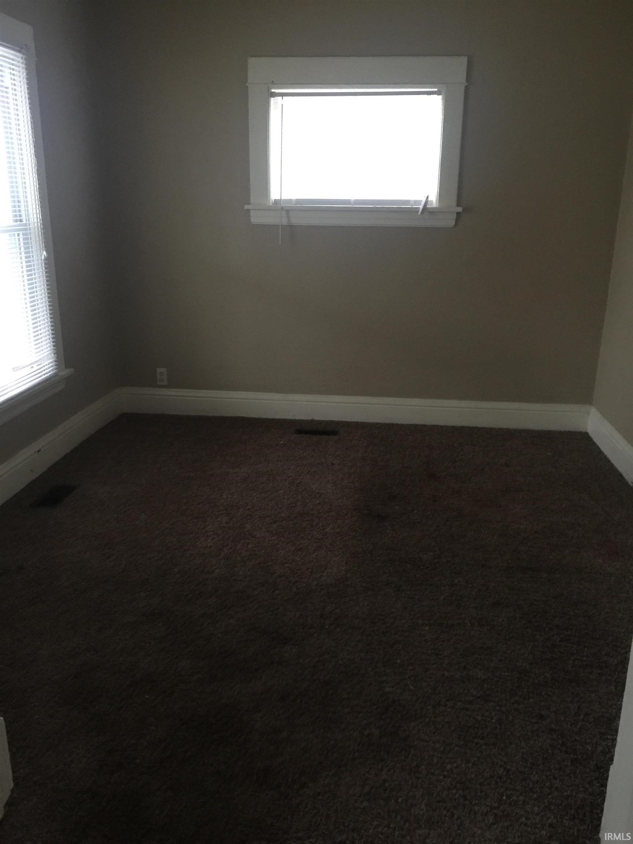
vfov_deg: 61.7
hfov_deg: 48.2
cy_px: 422
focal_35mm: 29
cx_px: 316
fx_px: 707
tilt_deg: -18.9
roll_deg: -0.3
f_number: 2.2
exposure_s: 1/4
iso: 80
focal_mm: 4.15
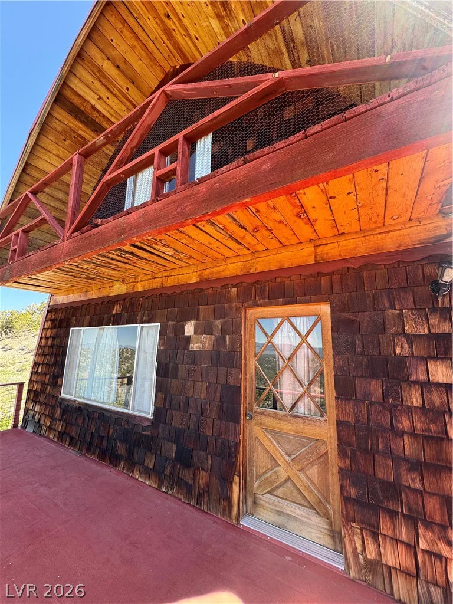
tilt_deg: +10.3
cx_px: 226
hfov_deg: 85.7
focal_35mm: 14
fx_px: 244
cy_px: 302
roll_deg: -1.0
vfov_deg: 102.1
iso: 40
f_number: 2.2
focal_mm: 2.22
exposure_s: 1/134
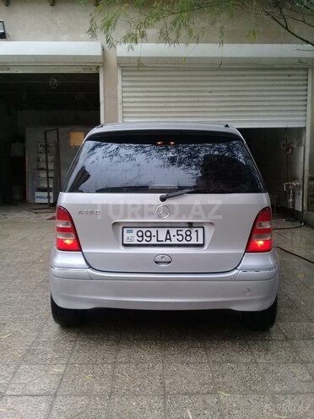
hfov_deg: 45.4
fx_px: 375
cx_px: 157
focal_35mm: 31
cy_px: 210
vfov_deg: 58.4
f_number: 2.2
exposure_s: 1/33
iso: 160
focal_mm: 3.3
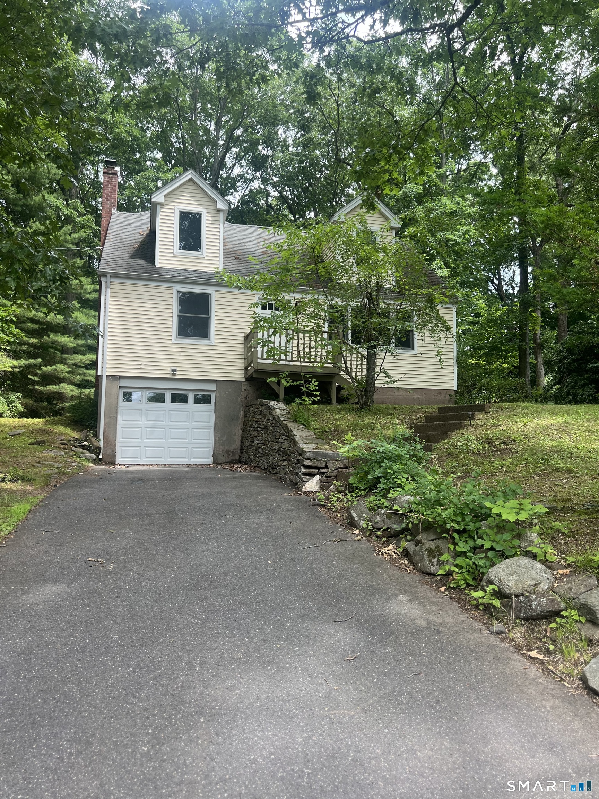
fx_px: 600
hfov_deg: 53.1
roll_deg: -0.6
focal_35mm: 26
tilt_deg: +7.1
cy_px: 400
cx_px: 300
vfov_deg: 67.3
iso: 50
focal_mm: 5.7
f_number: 1.5
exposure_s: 1/476
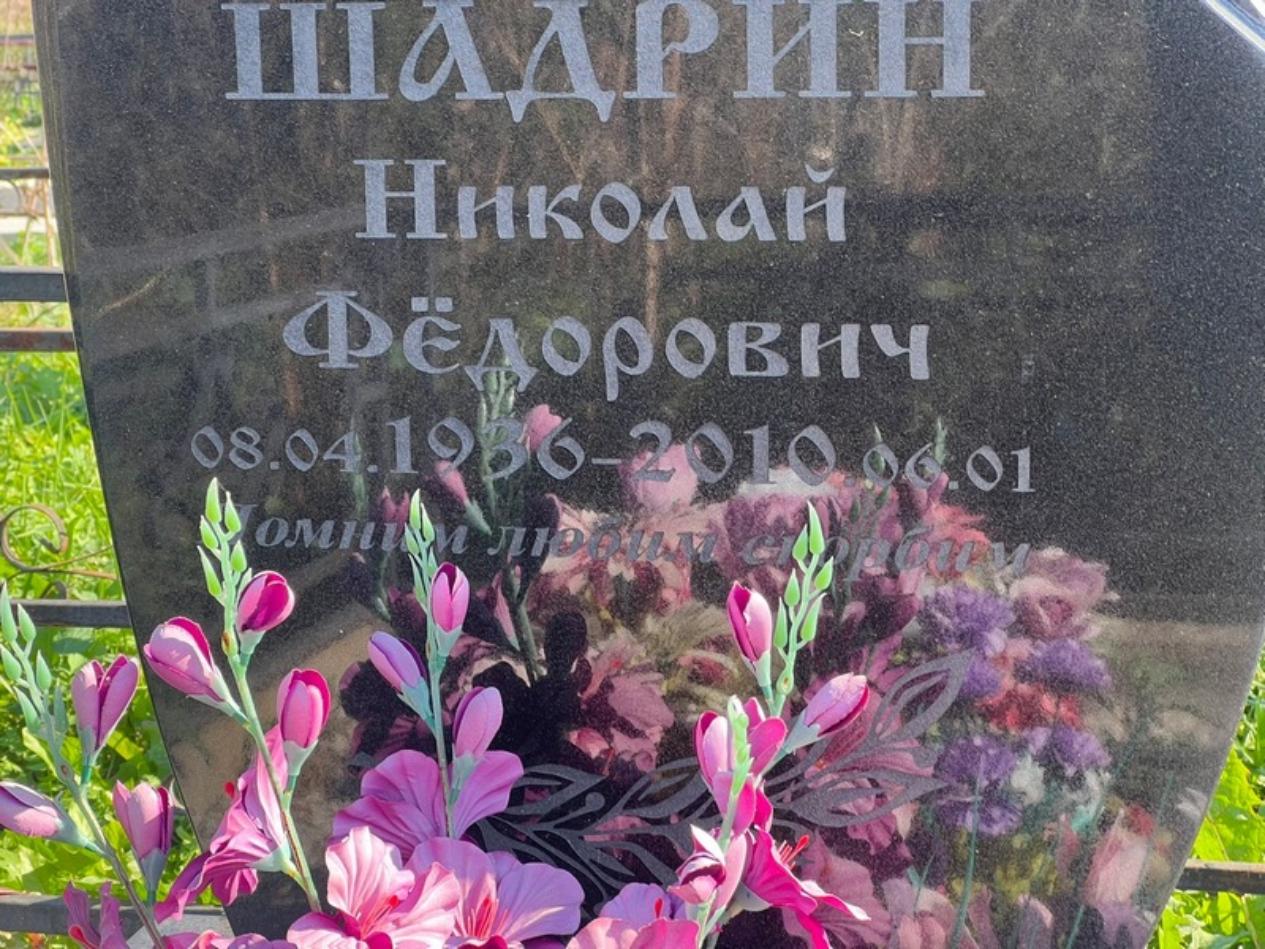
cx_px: 632
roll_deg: +1.5
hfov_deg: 25.3
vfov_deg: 19.1
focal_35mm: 77
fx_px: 2814
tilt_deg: -11.0
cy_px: 474
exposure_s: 1/99
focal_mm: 9
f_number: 2.8
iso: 32
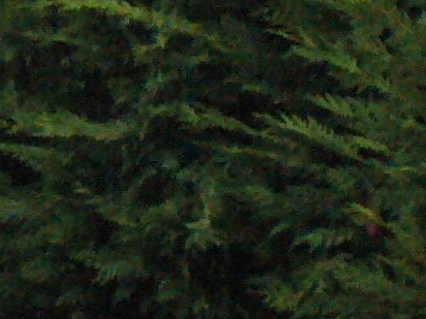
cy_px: 32
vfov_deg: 6.4
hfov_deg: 8.3
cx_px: -354
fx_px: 2830
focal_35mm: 230
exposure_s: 1/200
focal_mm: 6.1
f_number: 5.6
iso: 400
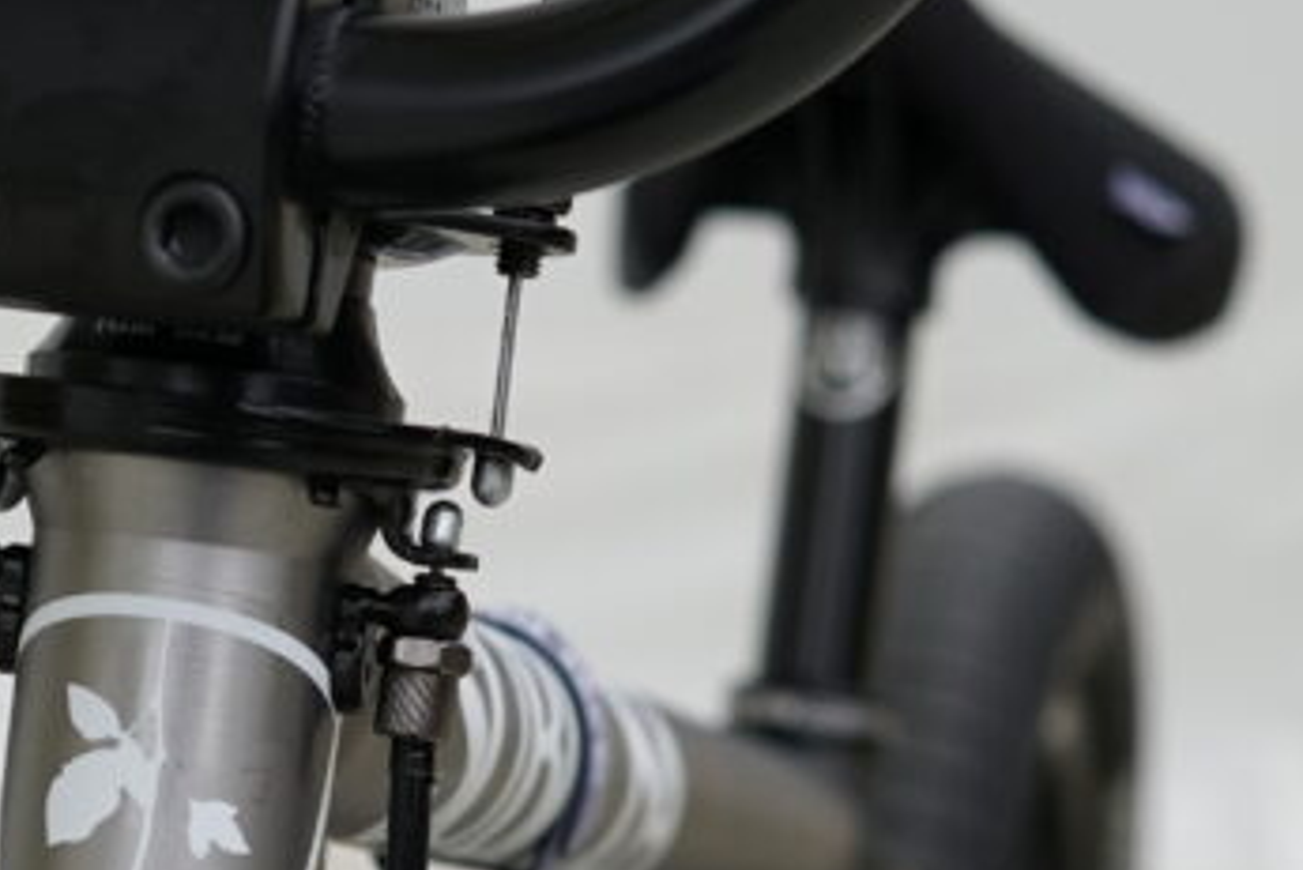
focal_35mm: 148
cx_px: 313
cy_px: 942
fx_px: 5359
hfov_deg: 13.8
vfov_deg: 9.2
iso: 500
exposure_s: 1/125
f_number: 4.5
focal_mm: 50
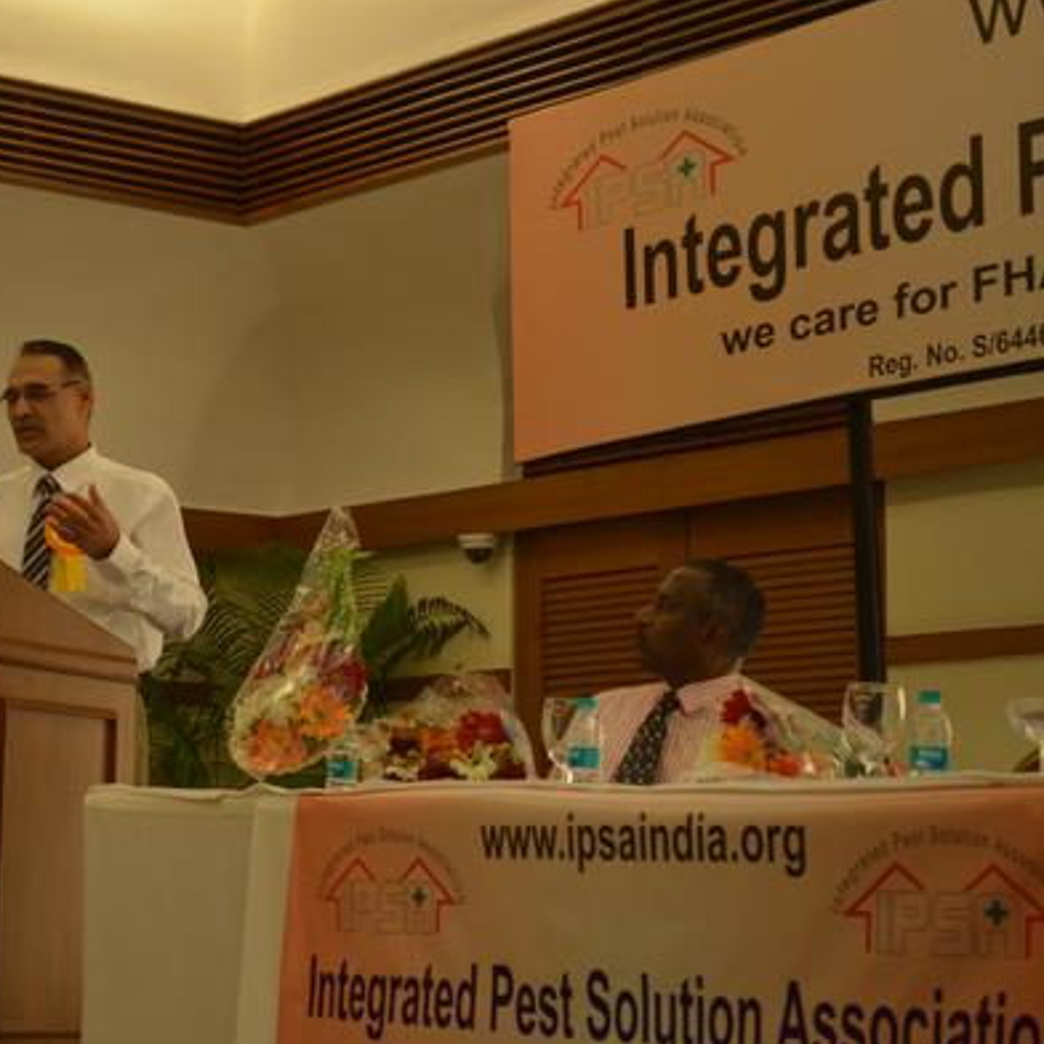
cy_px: 523
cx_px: 248
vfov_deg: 19.8
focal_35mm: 88
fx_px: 2991
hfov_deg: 19.6
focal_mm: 45
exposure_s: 1/80
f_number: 5.3
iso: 800
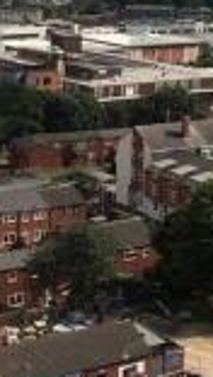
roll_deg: -1.0
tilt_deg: -2.6
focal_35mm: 118
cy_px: -6
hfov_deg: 9.7
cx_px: 393
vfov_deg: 17.7
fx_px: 1182
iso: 25
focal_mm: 4.15
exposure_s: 1/2198
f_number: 2.2
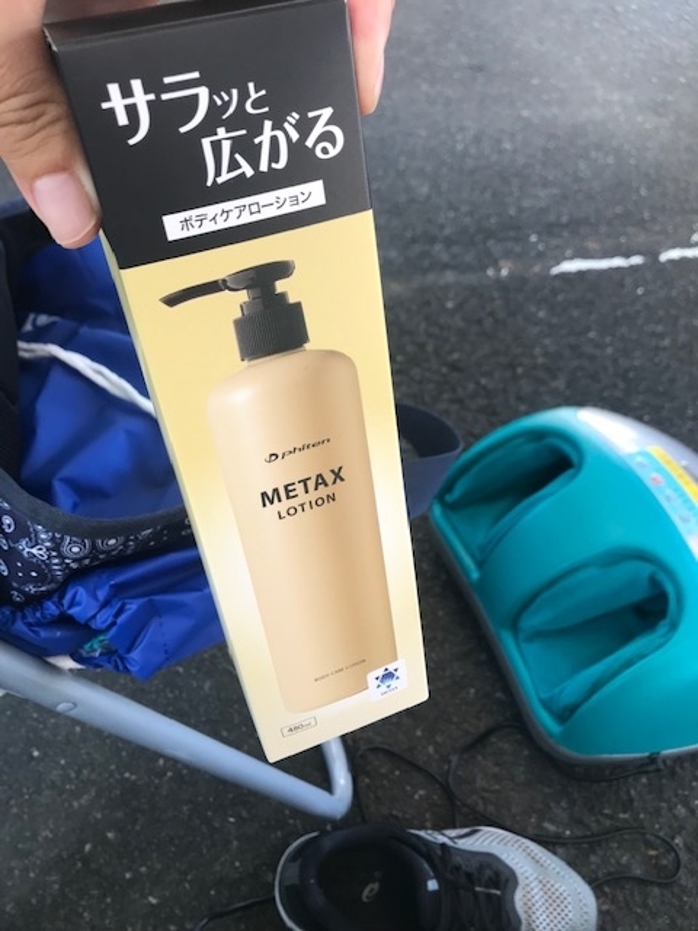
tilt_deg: -46.7
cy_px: 466
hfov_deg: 49.7
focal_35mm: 28
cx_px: 349
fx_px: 753
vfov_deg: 63.4
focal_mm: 3.99
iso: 40
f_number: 1.8
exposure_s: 1/120
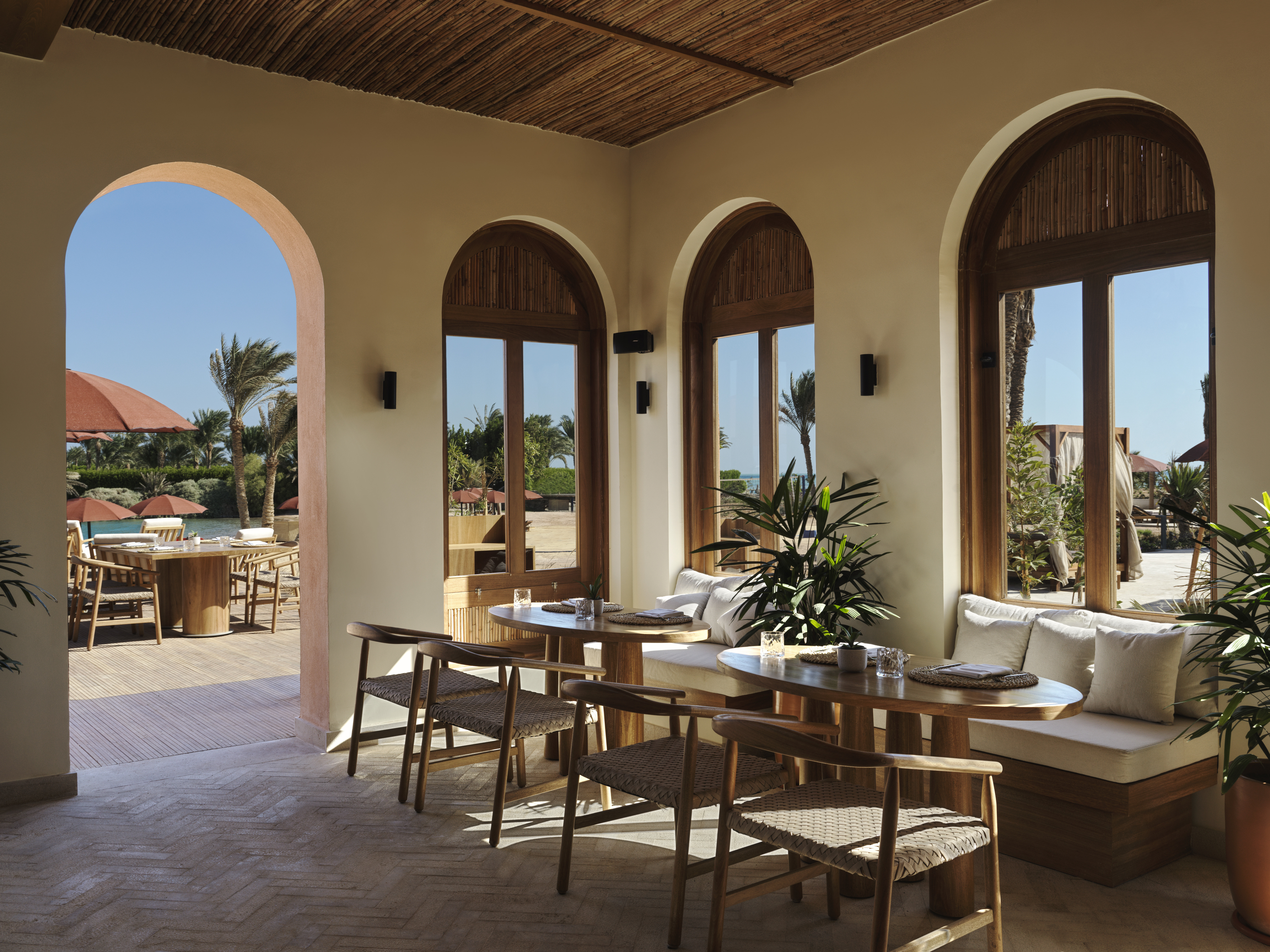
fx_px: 1100
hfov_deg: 60.0
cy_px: 476
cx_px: 635
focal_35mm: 30
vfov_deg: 46.8
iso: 200
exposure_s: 1/45
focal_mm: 38
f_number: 11
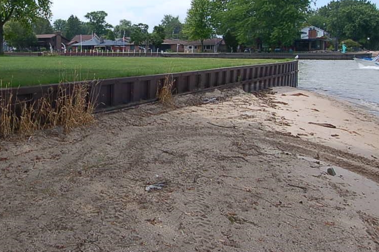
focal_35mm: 36
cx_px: 114
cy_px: 67
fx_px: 379
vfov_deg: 36.1
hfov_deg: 51.8
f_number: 9
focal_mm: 12
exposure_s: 1/320
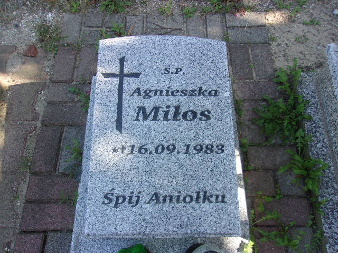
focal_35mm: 27
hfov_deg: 65.3
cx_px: 169
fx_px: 264
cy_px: 126
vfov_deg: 51.4
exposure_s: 1/200
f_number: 3
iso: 80
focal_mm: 4.9
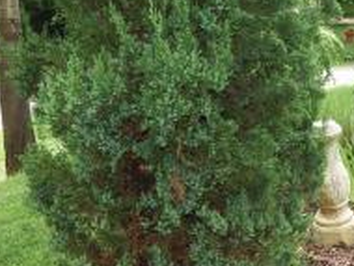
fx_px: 686
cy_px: 143
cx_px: 309
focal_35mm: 67
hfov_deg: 28.0
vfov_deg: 22.0
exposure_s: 1/250
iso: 100
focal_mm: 4
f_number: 3.1
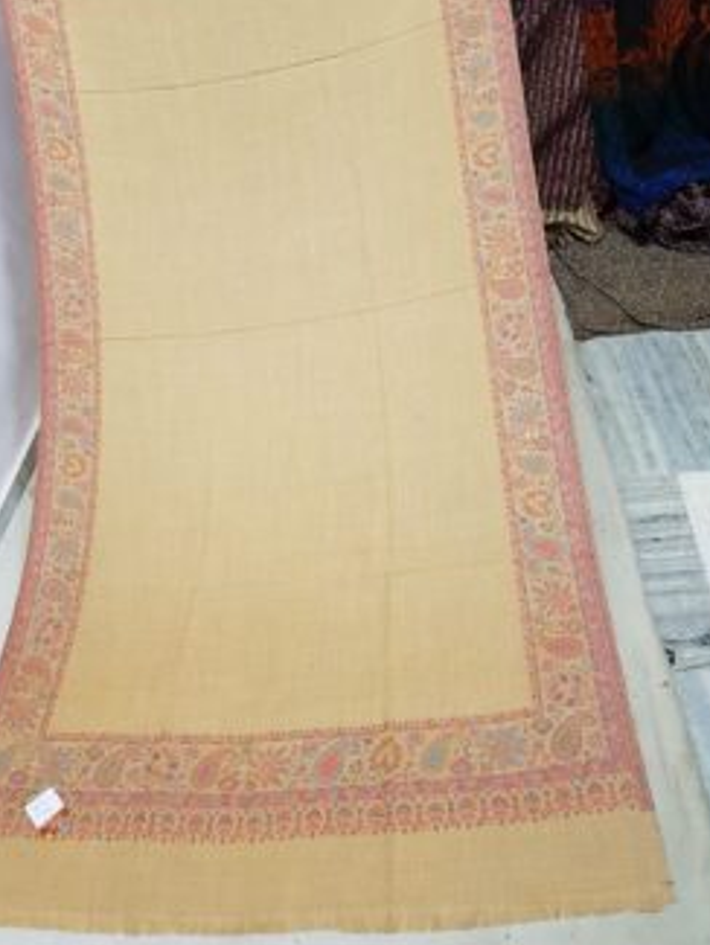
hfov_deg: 44.1
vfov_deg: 56.3
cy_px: 369
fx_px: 875
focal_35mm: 32
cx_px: 308
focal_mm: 4.2
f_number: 1.7
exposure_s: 1/25
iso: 200
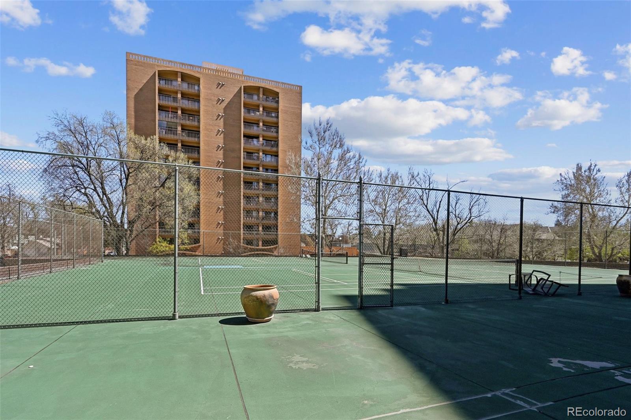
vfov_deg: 68.9
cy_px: 210
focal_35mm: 18
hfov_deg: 91.6
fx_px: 307
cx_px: 316
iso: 400
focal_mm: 17.5
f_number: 10
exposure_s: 1/640
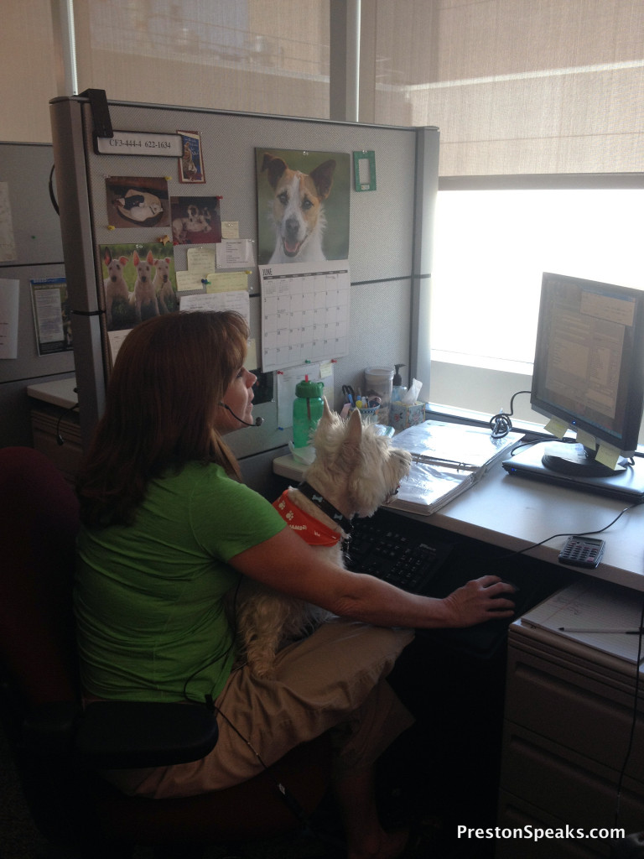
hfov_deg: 40.7
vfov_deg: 52.6
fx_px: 868
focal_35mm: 35
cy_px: 430
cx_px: 322
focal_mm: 4.28
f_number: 2.4
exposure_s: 1/40
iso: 80
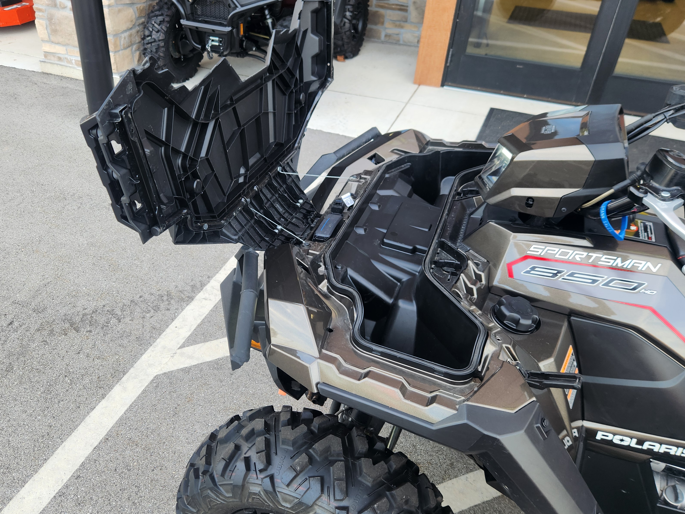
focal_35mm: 29
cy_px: 239
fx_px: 574
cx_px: 293
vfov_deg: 48.2
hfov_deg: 61.4
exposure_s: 1/180
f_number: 1.8
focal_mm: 5.4
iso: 40
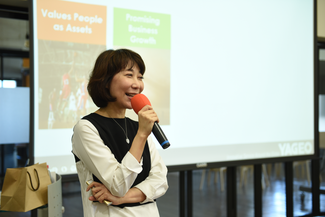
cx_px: 162
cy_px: 108
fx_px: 506
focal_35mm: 56
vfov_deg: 24.2
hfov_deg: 35.6
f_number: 2.8
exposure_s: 1/250
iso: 1250
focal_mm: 56
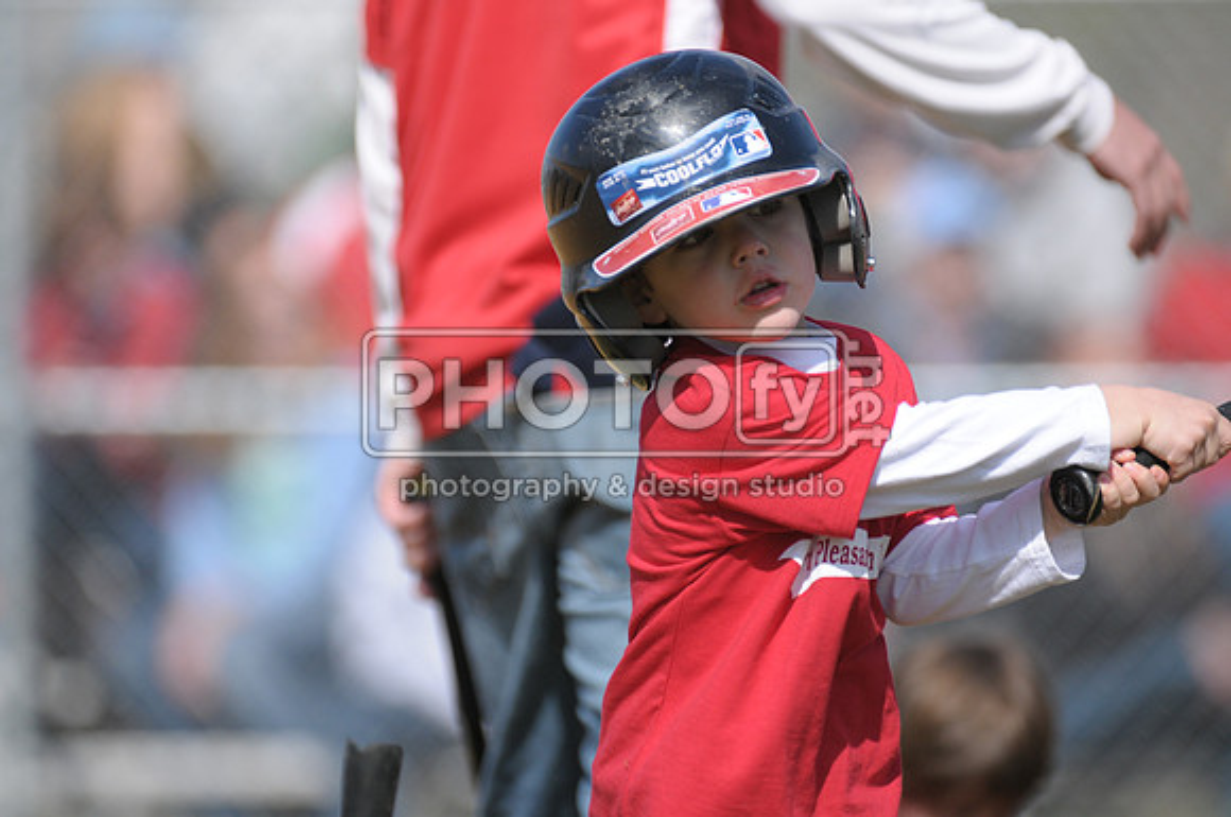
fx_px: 16903
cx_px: 616
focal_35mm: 495
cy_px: 408
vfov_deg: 2.8
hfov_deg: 4.2
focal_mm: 330
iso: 400
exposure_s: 1/3200
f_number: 4
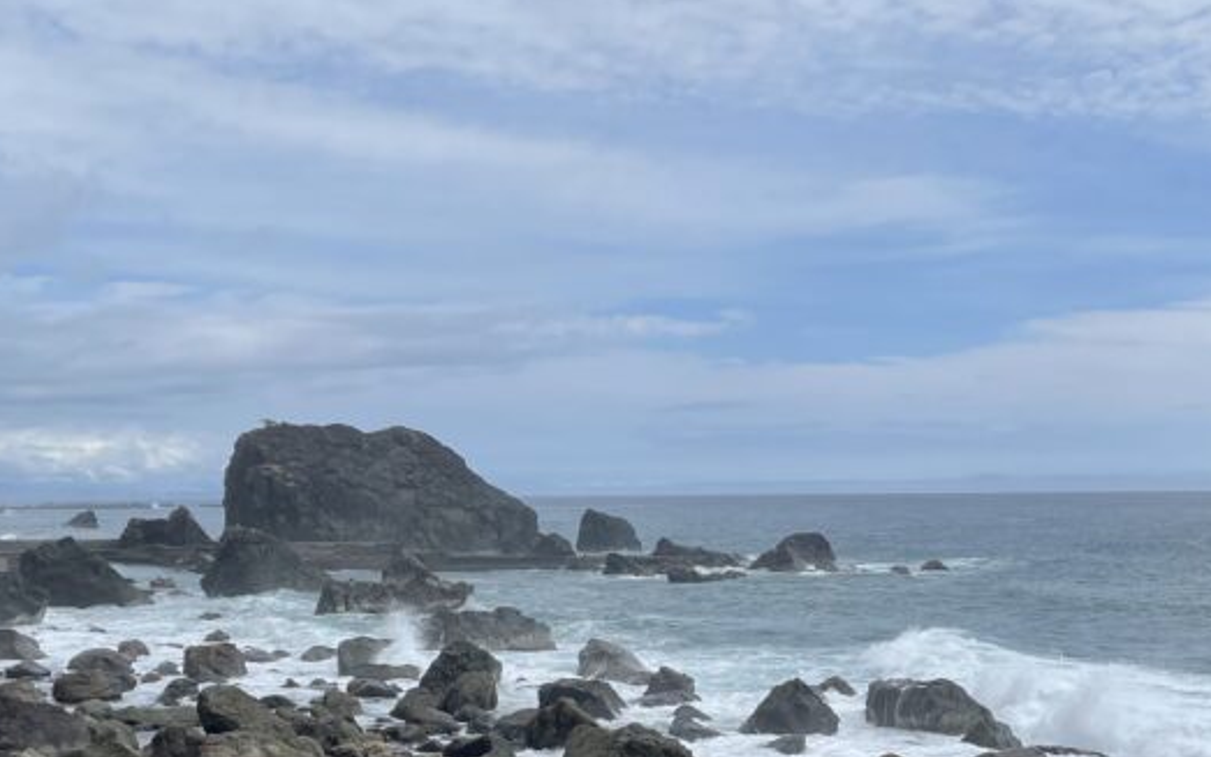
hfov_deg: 37.5
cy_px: 542
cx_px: 683
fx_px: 1782
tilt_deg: -1.7
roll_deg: +0.5
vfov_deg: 23.8
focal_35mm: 54
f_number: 1.6
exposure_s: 1/7813
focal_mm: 4.2
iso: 32
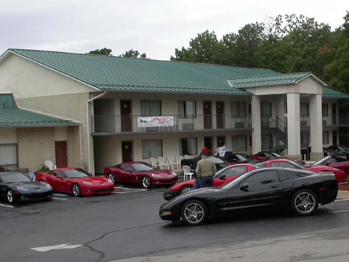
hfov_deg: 32.9
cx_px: 242
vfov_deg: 25.2
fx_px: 585
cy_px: 146
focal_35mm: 58
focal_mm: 7.85
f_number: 5.3
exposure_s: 1/204
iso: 100
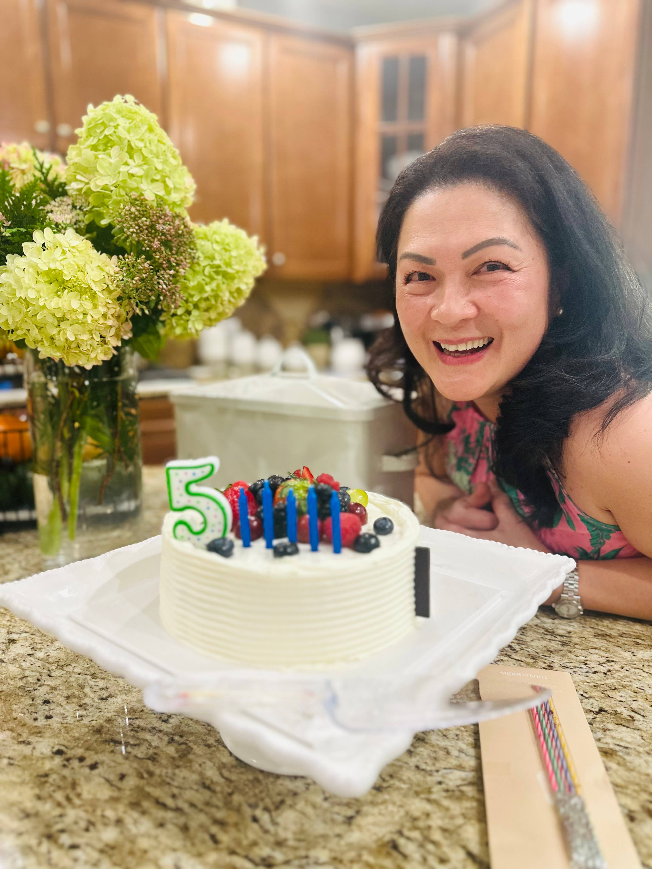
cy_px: 434
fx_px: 603
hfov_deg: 56.8
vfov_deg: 71.6
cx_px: 326
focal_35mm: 24
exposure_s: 1/60
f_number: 1.78
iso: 320
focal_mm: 6.86
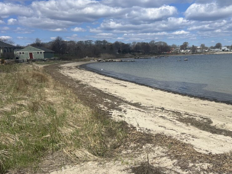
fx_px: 241
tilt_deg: -12.2
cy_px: 102
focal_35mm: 36
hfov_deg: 50.2
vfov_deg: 39.5
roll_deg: +1.4
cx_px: 160
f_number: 1.5
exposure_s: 1/8696
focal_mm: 5.7
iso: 50
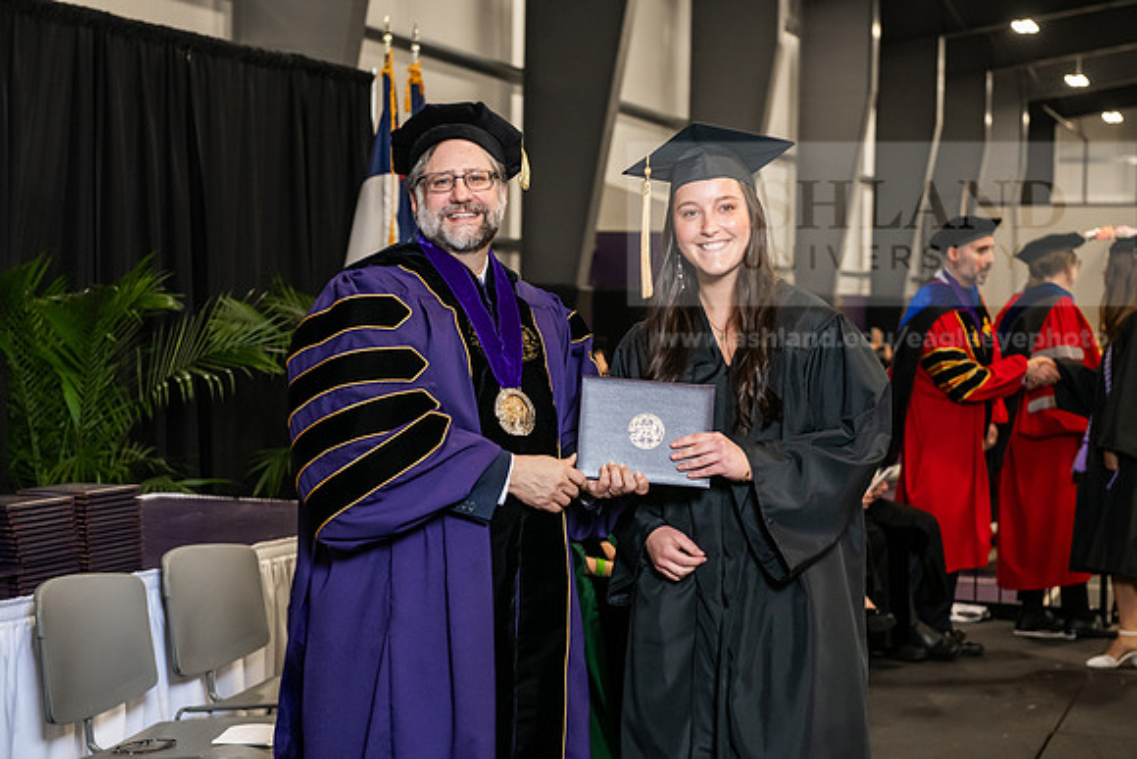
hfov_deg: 28.8
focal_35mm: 70
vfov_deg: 19.5
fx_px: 2211
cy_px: 380
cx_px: 568
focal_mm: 70
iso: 2500
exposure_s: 1/200
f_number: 5
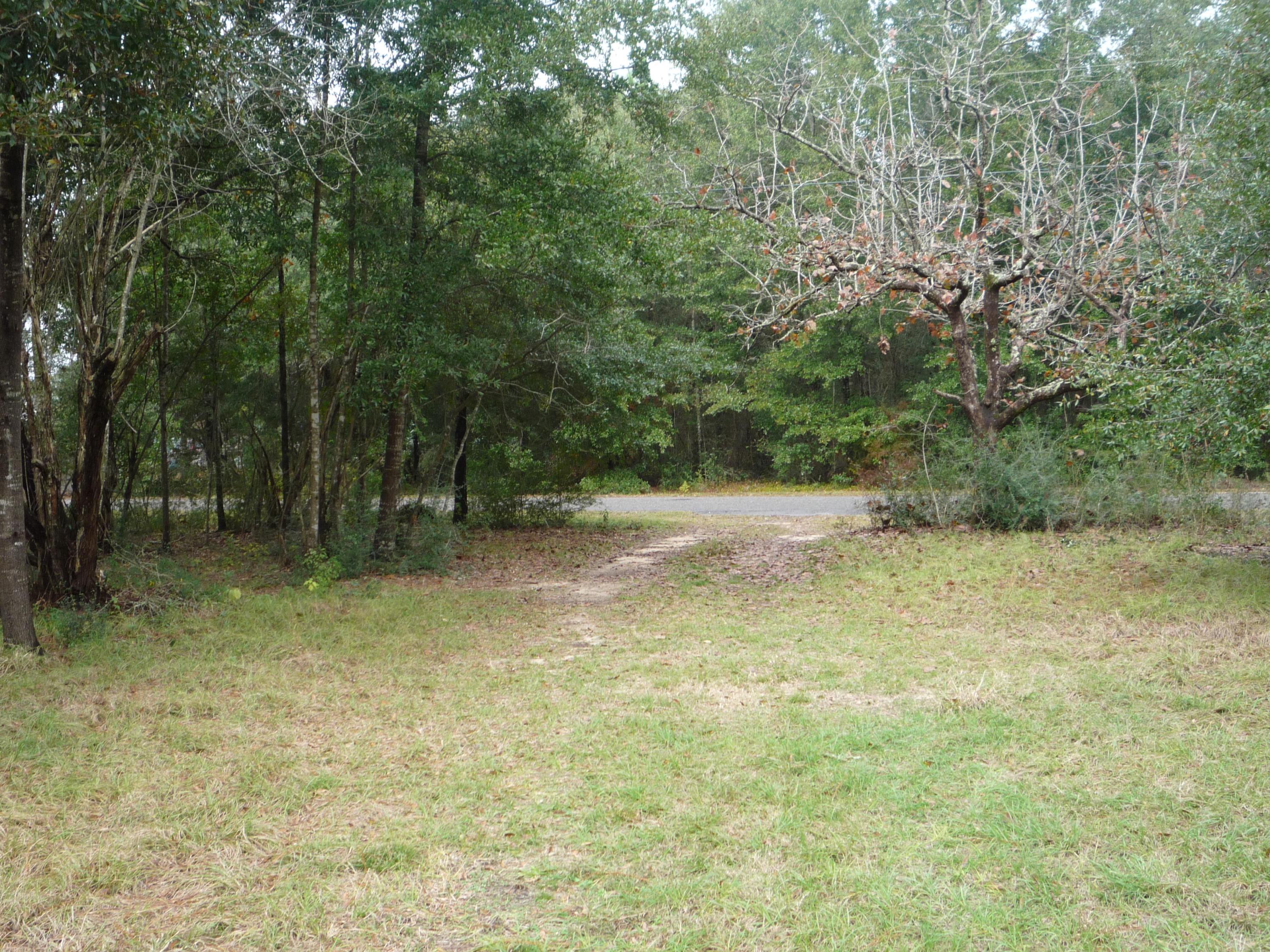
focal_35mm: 37
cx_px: 635
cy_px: 476
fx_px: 1357
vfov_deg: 38.7
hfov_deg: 50.1
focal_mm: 6.5
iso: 100
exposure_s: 1/100
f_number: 4
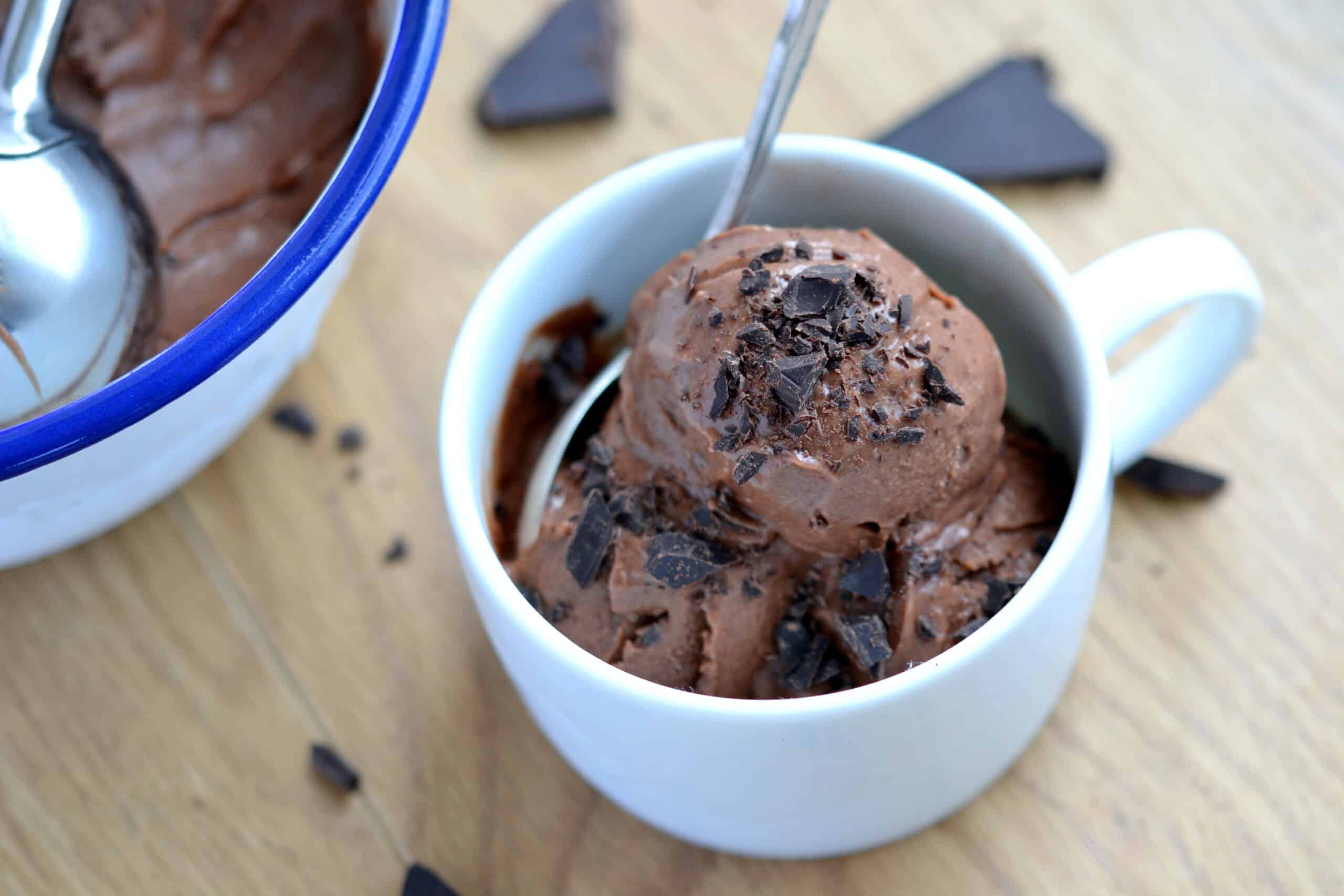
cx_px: 672
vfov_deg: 8.7
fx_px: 5880
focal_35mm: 158
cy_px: 448
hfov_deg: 13.0
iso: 100
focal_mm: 105
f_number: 4
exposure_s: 1/60
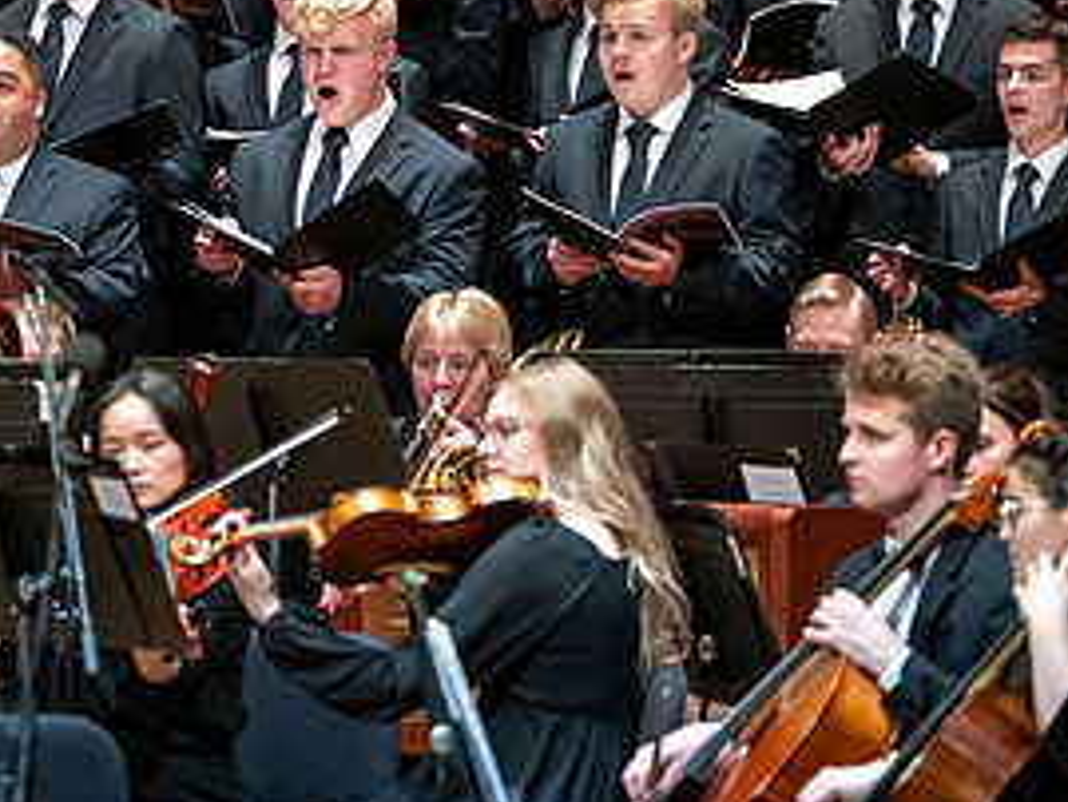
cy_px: 58
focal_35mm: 425
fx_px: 13118
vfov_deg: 3.5
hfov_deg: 4.7
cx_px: 264
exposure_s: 1/320
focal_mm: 180
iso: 3200
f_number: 2.8
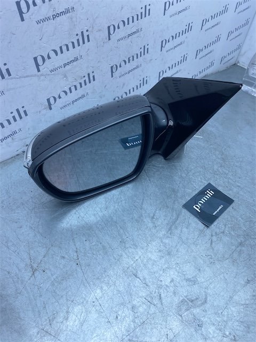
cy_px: 171
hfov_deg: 53.1
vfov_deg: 67.3
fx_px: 256
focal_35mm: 26
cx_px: 128
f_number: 1.8
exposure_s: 1/998
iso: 32
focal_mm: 4.25
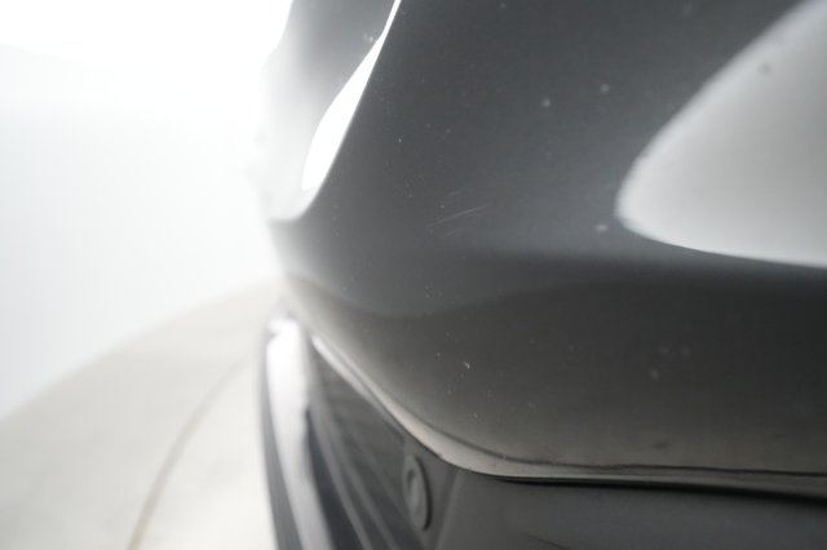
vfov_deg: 46.4
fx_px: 643
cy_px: 275
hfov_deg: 65.5
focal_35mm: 28
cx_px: 414
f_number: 5
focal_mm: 28
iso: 10000
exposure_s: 1/100
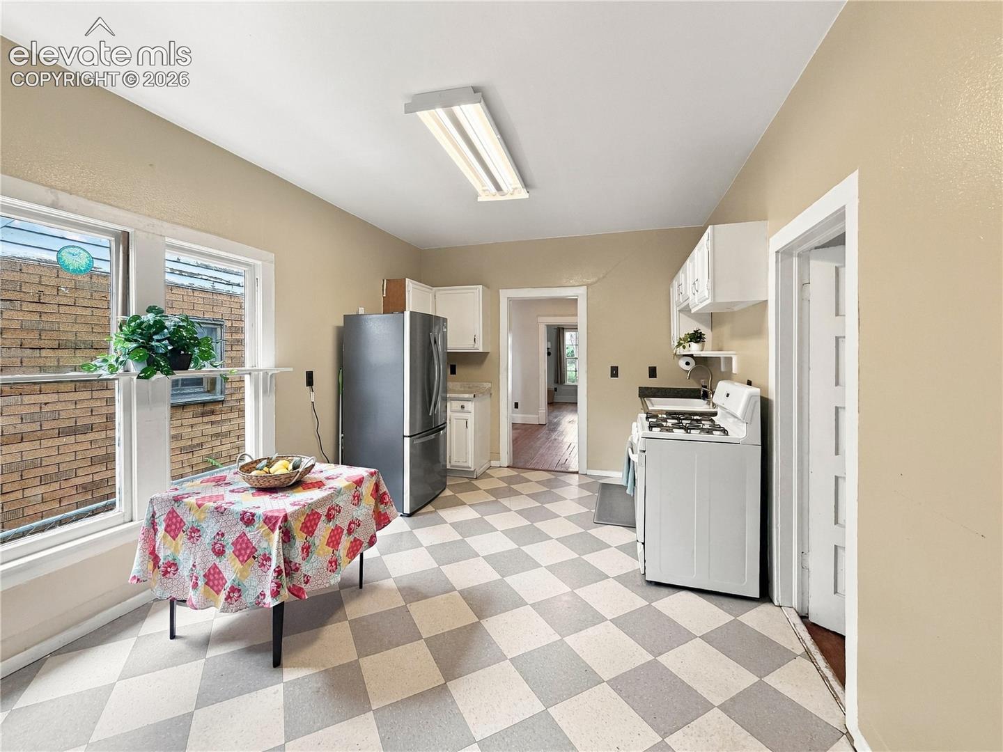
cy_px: 376
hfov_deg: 102.1
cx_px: 502
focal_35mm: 14
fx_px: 406
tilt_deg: -2.8
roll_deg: +1.3
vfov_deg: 85.7
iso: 160
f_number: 2.2
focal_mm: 2.2
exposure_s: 1/120
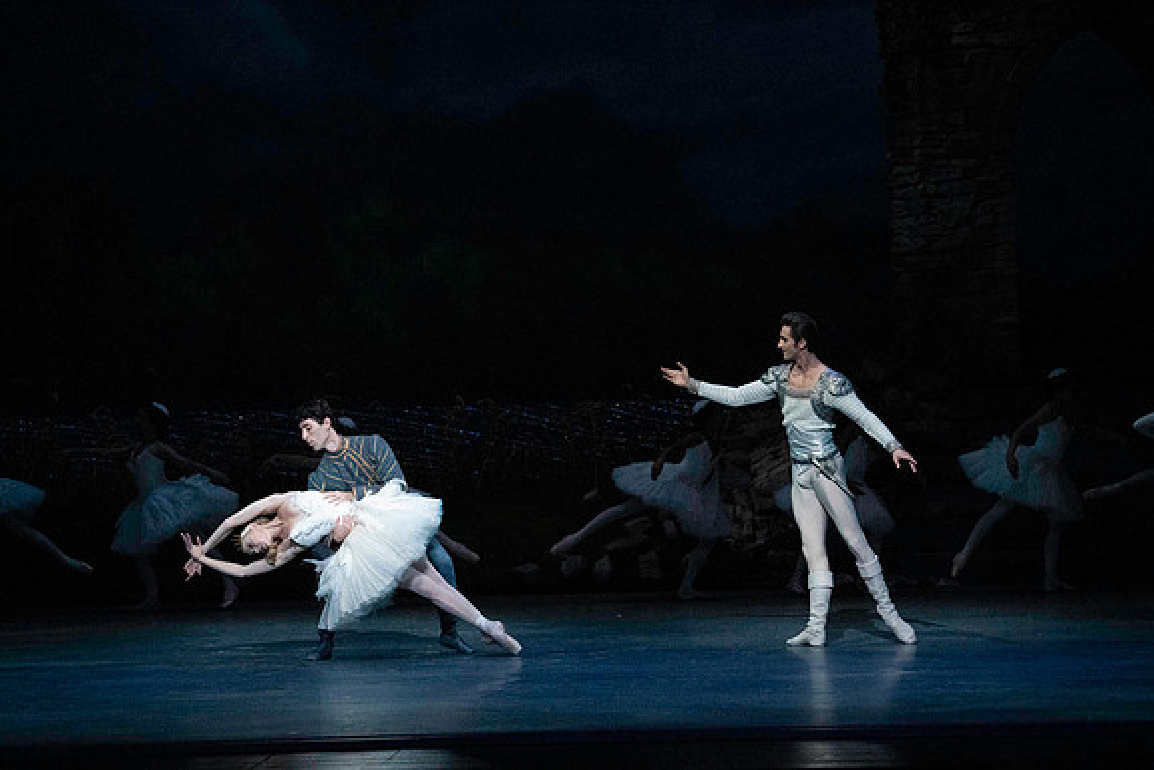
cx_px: 577
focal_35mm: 147
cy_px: 385
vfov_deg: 9.3
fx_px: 4713
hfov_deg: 14.0
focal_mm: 147
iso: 25600
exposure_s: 1/400
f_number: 5
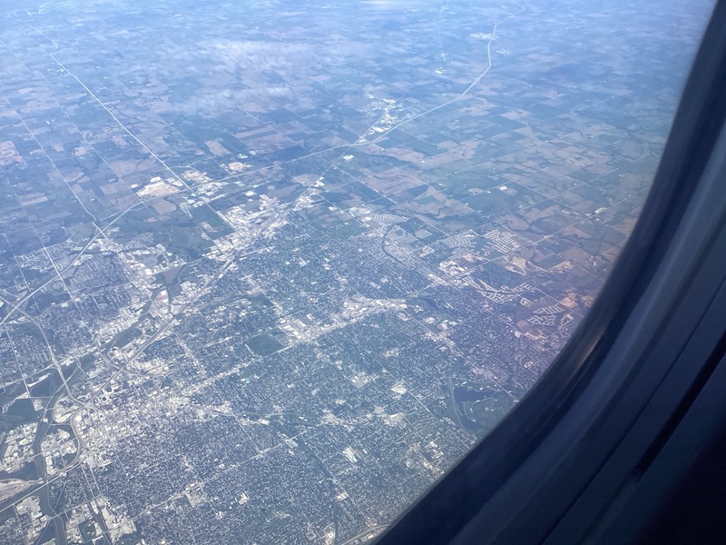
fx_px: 650
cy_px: 272
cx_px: 363
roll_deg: +1.6
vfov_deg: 45.4
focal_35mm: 31
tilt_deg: -34.2
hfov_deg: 58.4
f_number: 2.4
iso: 25
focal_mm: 3.3
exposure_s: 1/622
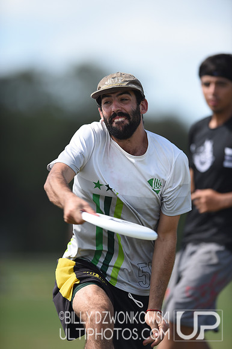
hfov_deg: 3.4
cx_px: 116
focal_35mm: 400
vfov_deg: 5.2
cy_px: 174
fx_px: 3871
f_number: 2.8
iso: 200
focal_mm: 400
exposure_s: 1/2000
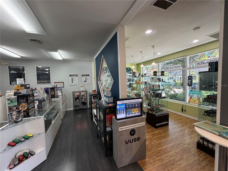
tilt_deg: -2.7
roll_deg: +1.5
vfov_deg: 85.7
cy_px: 86
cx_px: 114
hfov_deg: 102.1
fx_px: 92
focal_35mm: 14
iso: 320
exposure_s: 1/120
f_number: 2.2
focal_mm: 2.22
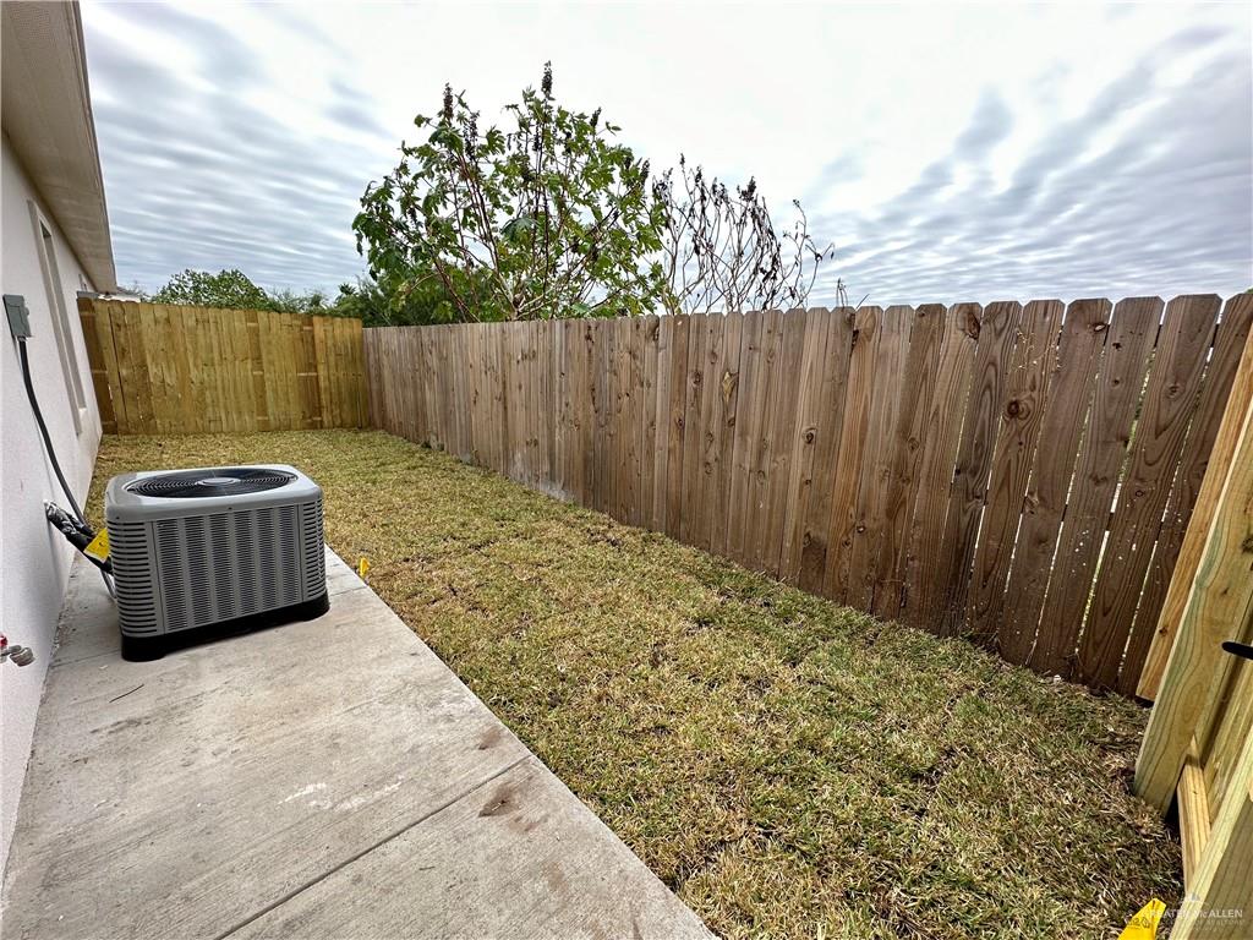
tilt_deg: -13.7
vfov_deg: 85.7
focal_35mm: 14
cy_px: 470
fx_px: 507
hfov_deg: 102.1
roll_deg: -1.8
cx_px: 626
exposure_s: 1/399
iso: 40
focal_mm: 2.22
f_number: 2.2
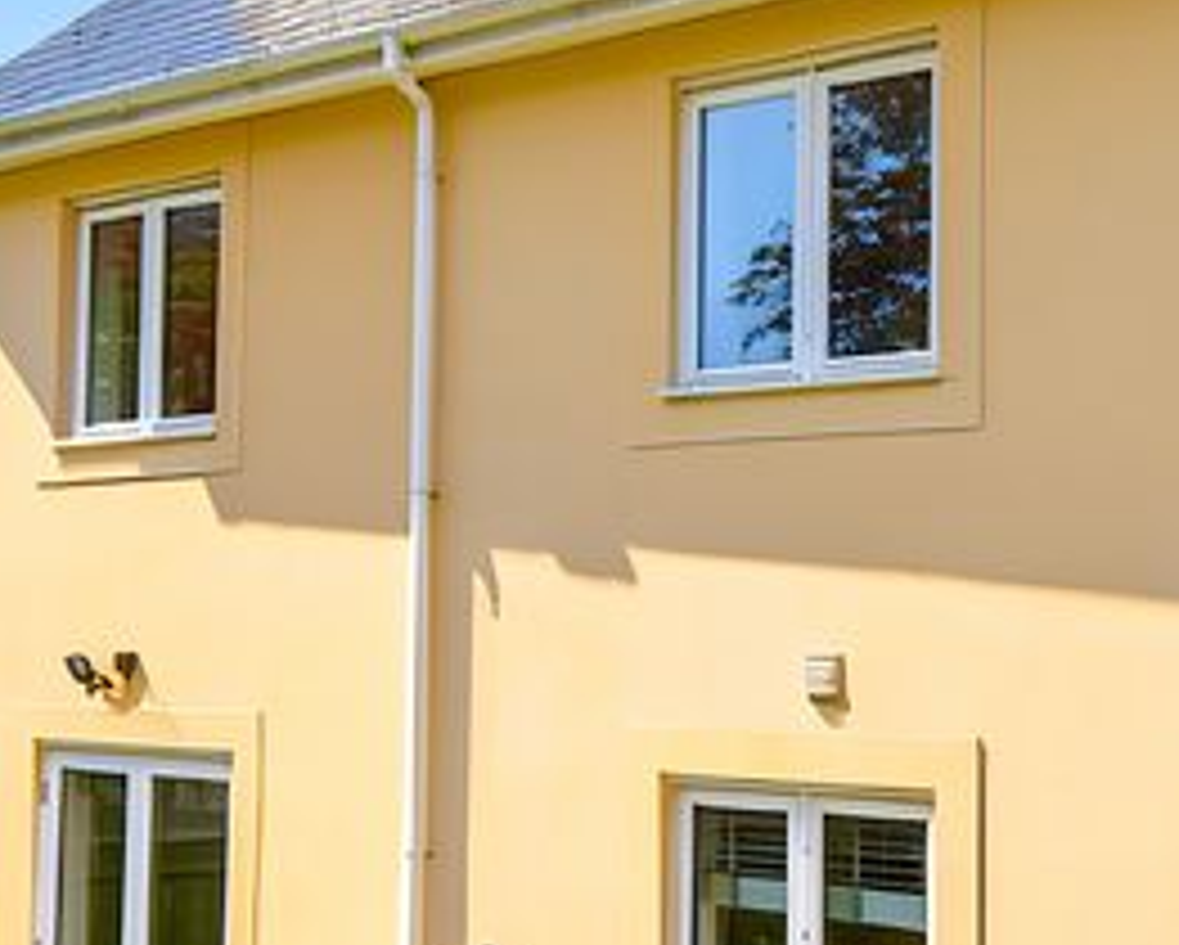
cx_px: 788
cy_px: 538
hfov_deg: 33.8
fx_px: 1921
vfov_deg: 27.6
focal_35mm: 55
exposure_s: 1/250
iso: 560
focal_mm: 10
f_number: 4.5
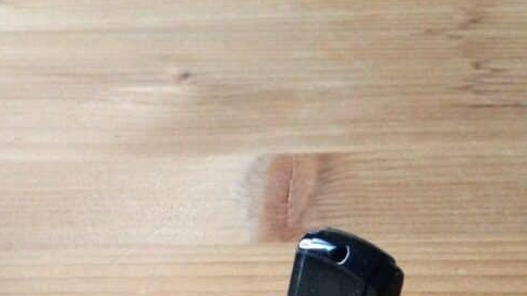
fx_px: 1062
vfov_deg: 15.3
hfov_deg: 26.5
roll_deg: +2.3
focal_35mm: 76
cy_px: 362
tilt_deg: -40.0
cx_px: 14
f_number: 2.4
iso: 500
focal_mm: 4.12
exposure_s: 1/15
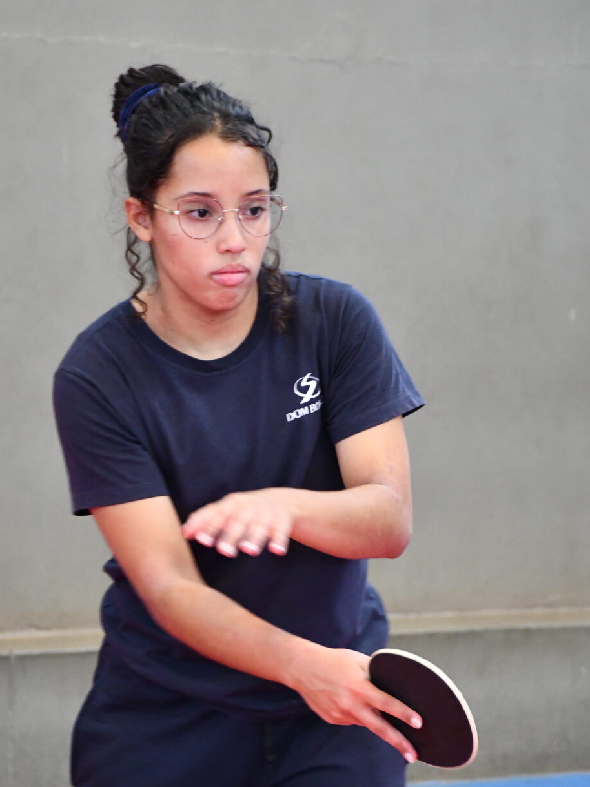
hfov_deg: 9.3
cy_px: 523
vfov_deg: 12.4
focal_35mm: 159
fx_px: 3614
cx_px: 334
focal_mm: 70
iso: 3200
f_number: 5
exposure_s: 1/125
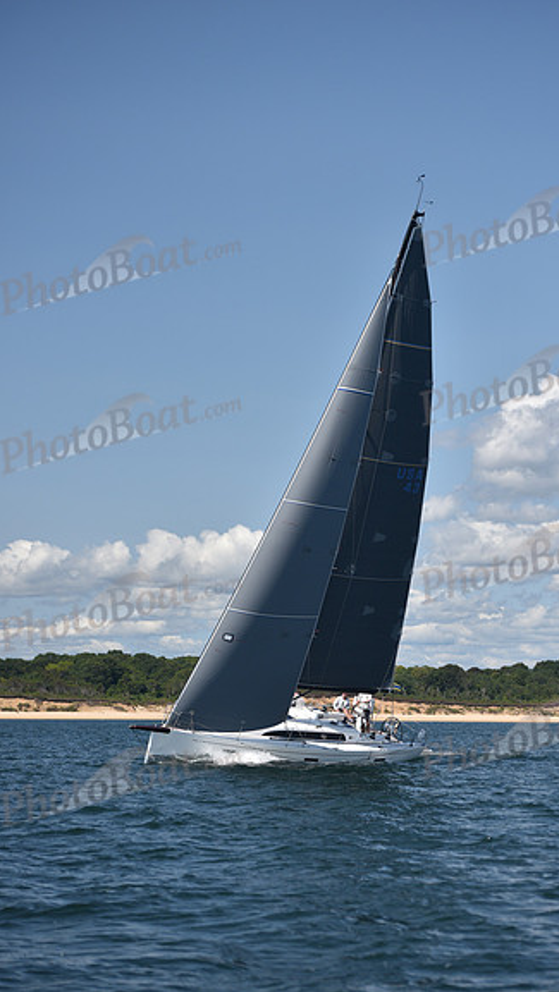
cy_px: 495
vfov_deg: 21.4
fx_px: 2632
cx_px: 331
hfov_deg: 12.1
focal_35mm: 100
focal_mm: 95
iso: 250
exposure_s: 1/2000
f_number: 3.5
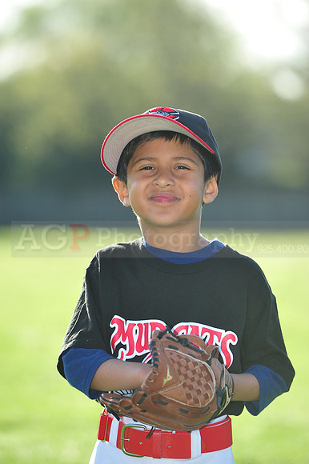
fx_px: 2578
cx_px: 154
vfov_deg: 10.3
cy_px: 232
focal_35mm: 200
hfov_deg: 6.9
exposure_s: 1/800
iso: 400
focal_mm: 200
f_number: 5
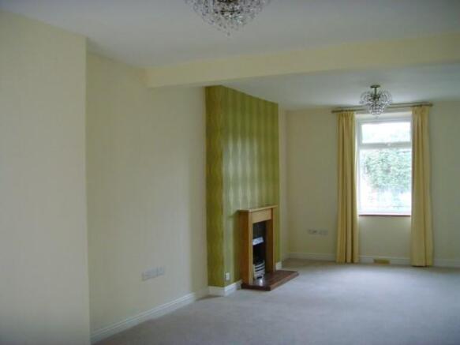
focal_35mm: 39
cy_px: 172
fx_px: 518
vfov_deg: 36.8
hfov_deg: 47.9
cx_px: 230
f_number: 3.5
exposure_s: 1/15
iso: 200
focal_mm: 6.6
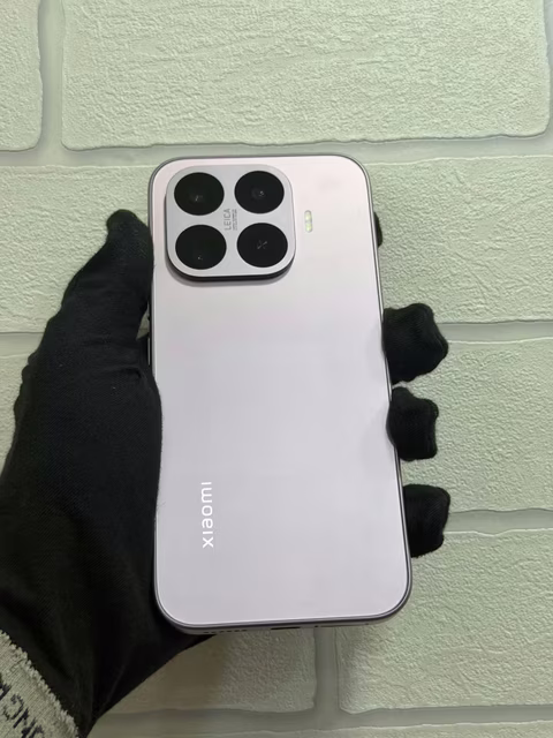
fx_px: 1022
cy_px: 369
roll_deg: +1.8
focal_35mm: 48
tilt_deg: +4.2
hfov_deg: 30.3
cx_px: 276
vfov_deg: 39.7
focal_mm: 6.76
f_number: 1.78
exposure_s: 1/100
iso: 50
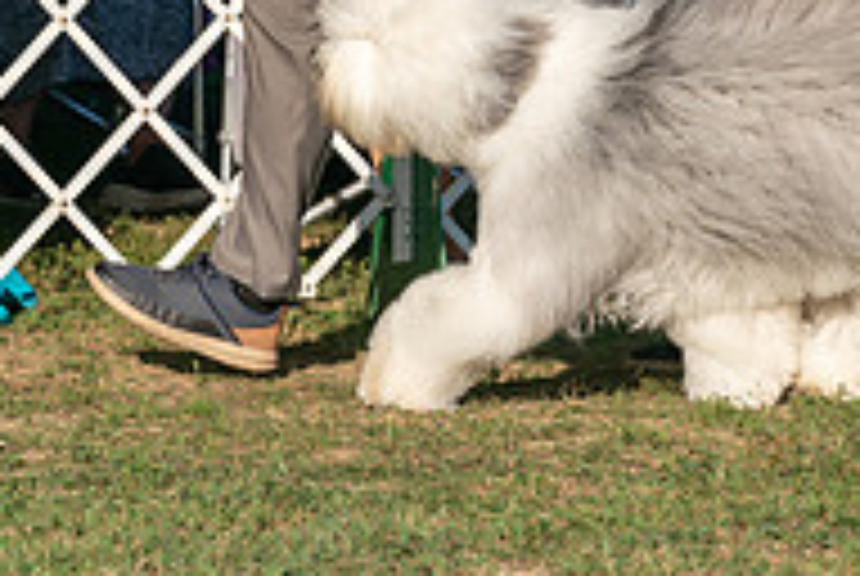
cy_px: -236
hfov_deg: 5.2
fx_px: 9427
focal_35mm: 394
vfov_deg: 3.5
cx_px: 581
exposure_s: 1/2000
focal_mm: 130
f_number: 5
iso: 250
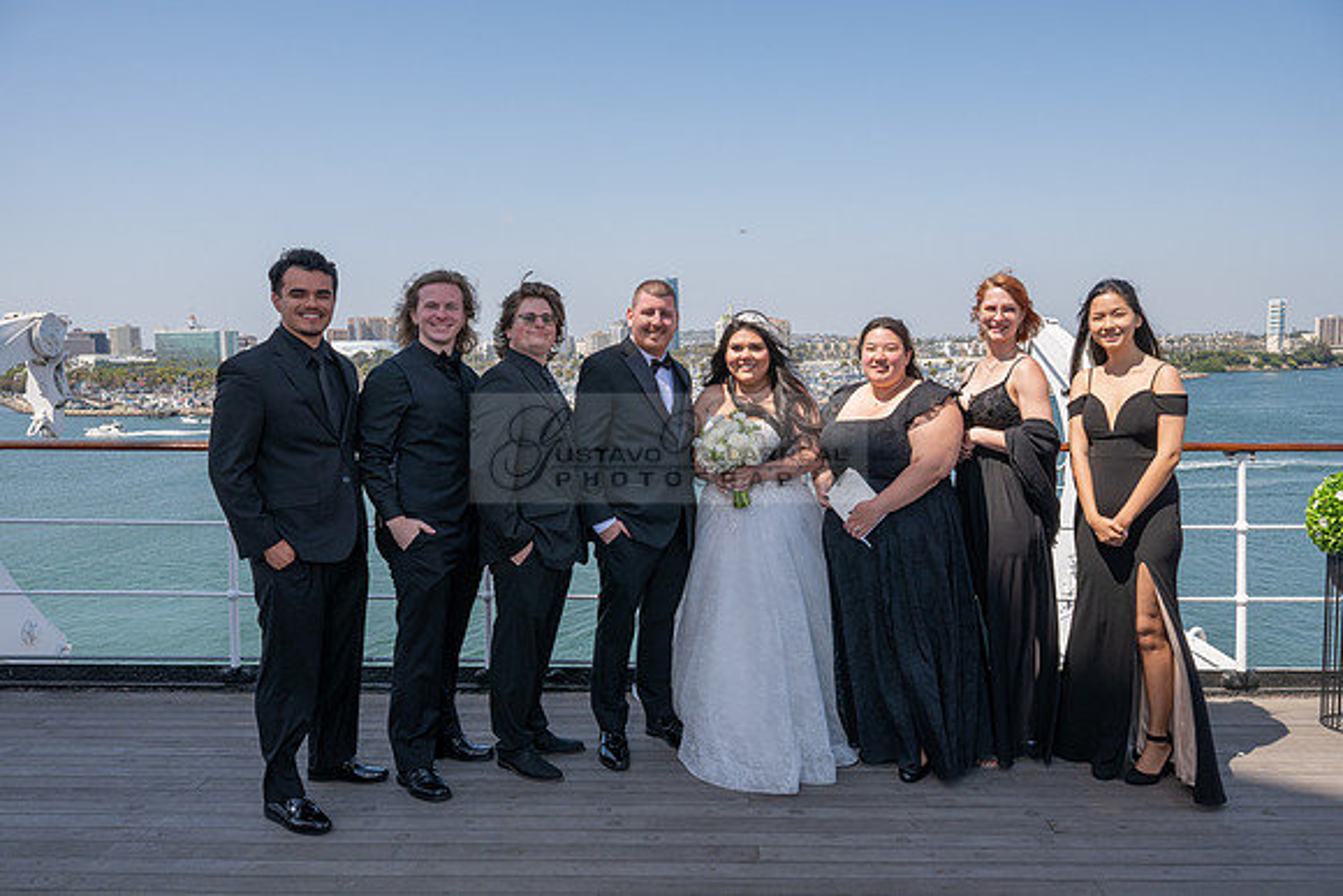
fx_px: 1082
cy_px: 448
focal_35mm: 29
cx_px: 672
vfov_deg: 45.0
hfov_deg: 63.6
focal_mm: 29
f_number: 11
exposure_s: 1/200
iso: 200
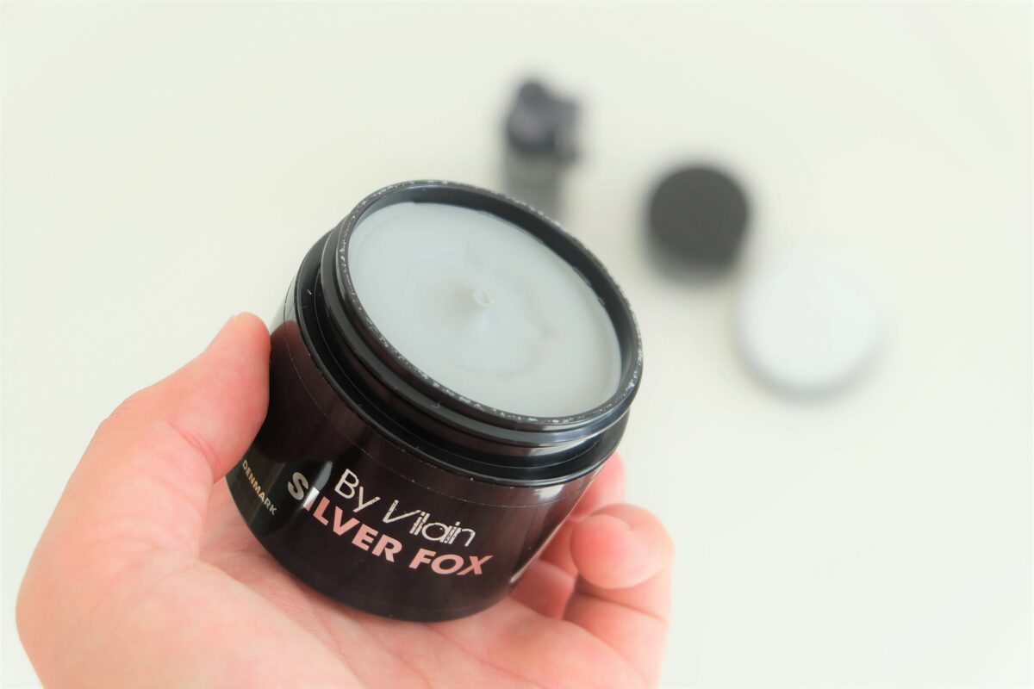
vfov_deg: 18.2
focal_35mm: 75
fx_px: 2154
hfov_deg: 27.0
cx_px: 517
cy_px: 344
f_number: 5.6
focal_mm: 50
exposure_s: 1/125
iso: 640
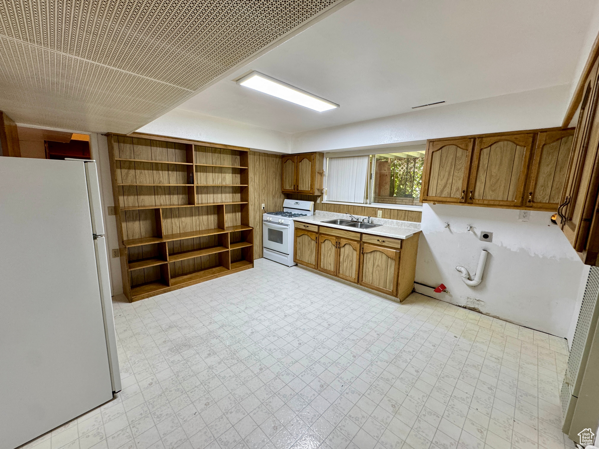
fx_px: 242
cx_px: 300
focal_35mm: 14
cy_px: 224
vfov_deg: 85.7
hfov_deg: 102.1
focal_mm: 2.22
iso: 200
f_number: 2.2
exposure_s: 1/60
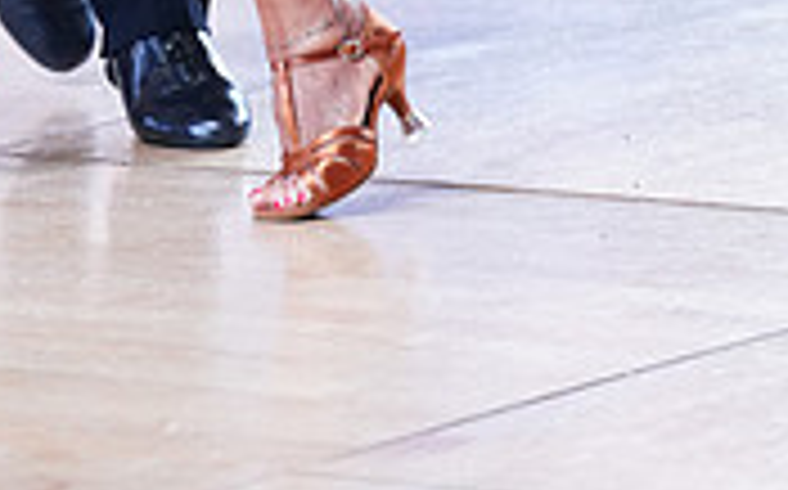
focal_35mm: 402
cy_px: -791
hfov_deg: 5.2
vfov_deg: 3.2
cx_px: 196
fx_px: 8625
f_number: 2.8
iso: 1250
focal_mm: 119
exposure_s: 1/640
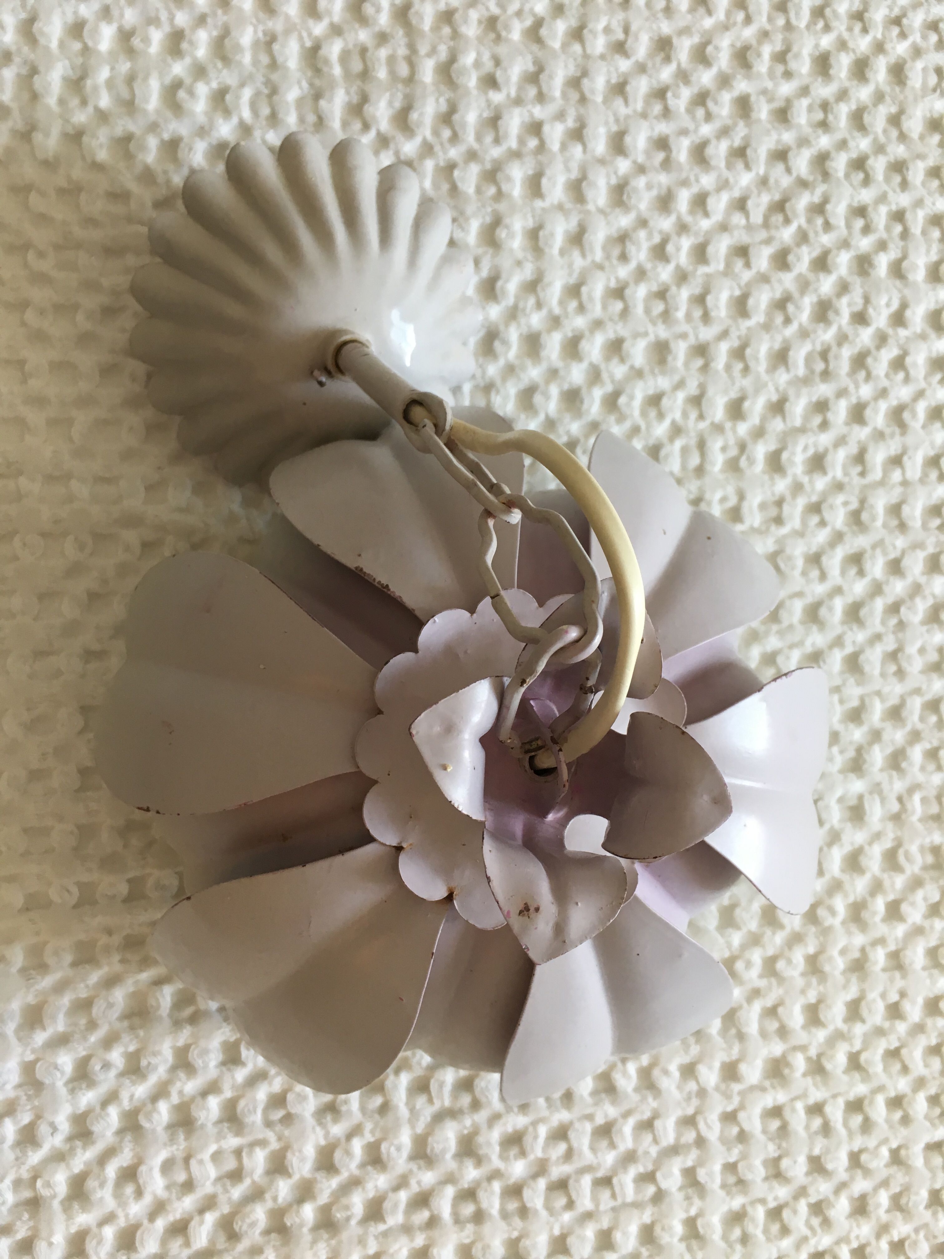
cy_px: 630
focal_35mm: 29
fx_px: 1054
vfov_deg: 61.7
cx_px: 472
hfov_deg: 48.2
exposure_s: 1/33
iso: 80
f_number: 2.2
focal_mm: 4.15
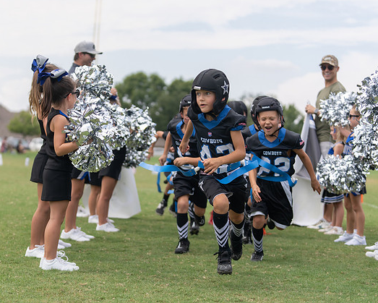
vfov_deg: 17.7
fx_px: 974
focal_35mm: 87
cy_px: 165
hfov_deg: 21.9
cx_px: 132
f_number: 2.8
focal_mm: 70
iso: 125
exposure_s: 1/1250
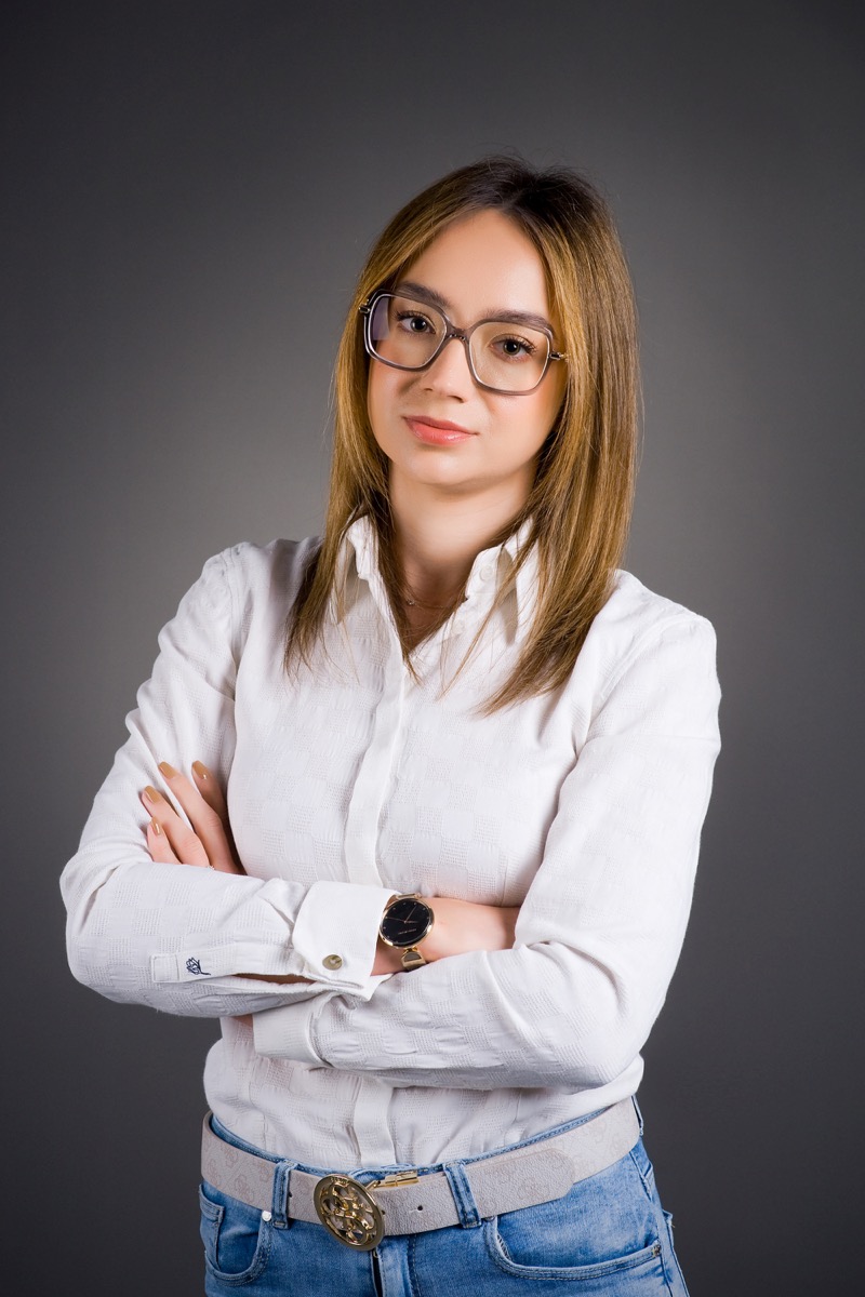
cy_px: 648
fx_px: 3063
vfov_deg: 23.9
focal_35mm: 85
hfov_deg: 16.1
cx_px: 432
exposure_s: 1/125
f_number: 10
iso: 320
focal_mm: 85
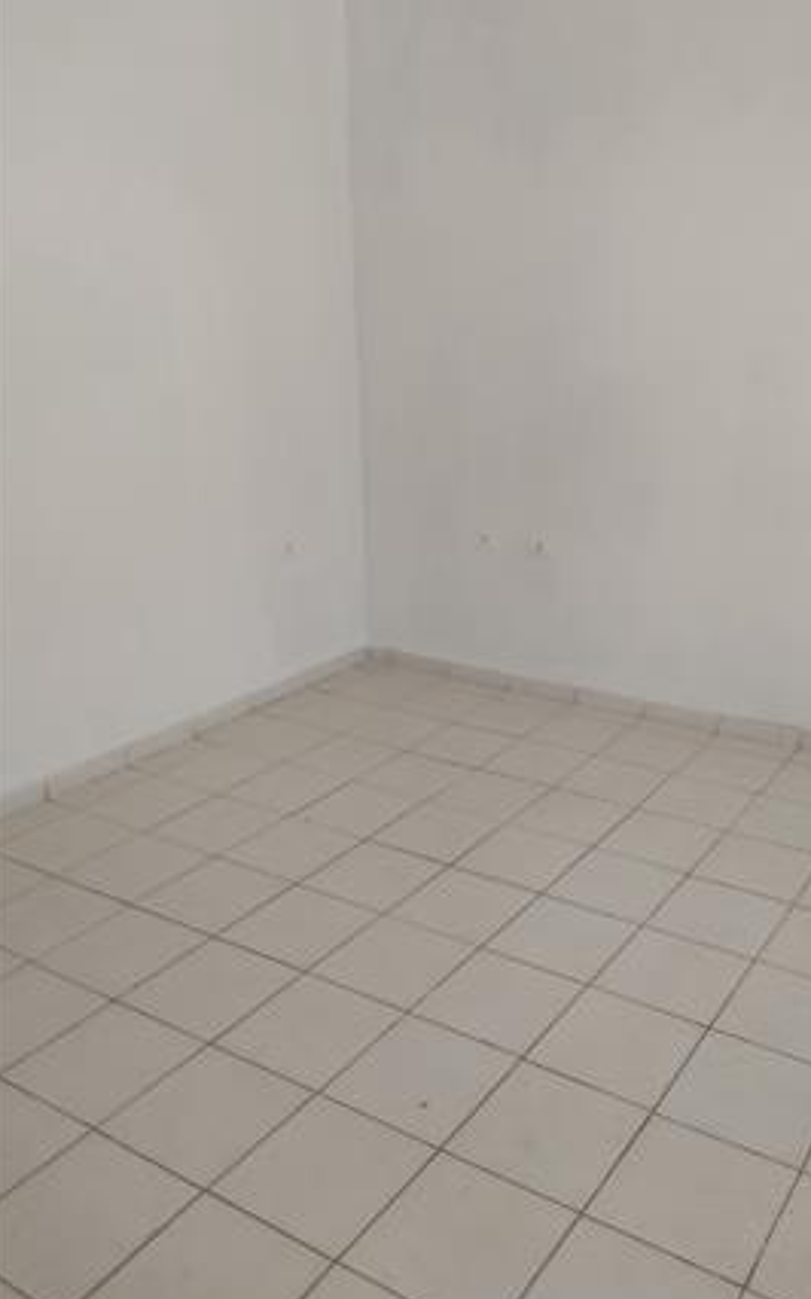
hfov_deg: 40.1
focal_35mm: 31
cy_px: 604
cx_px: 535
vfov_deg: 61.2
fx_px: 1097
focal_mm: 4.74
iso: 256
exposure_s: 1/30
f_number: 1.79
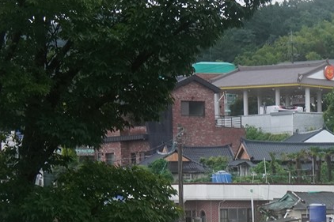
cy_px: 334
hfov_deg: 11.5
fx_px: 1539
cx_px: 595
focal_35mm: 166
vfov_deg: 8.1
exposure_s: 1/100
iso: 1250
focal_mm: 35
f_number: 10
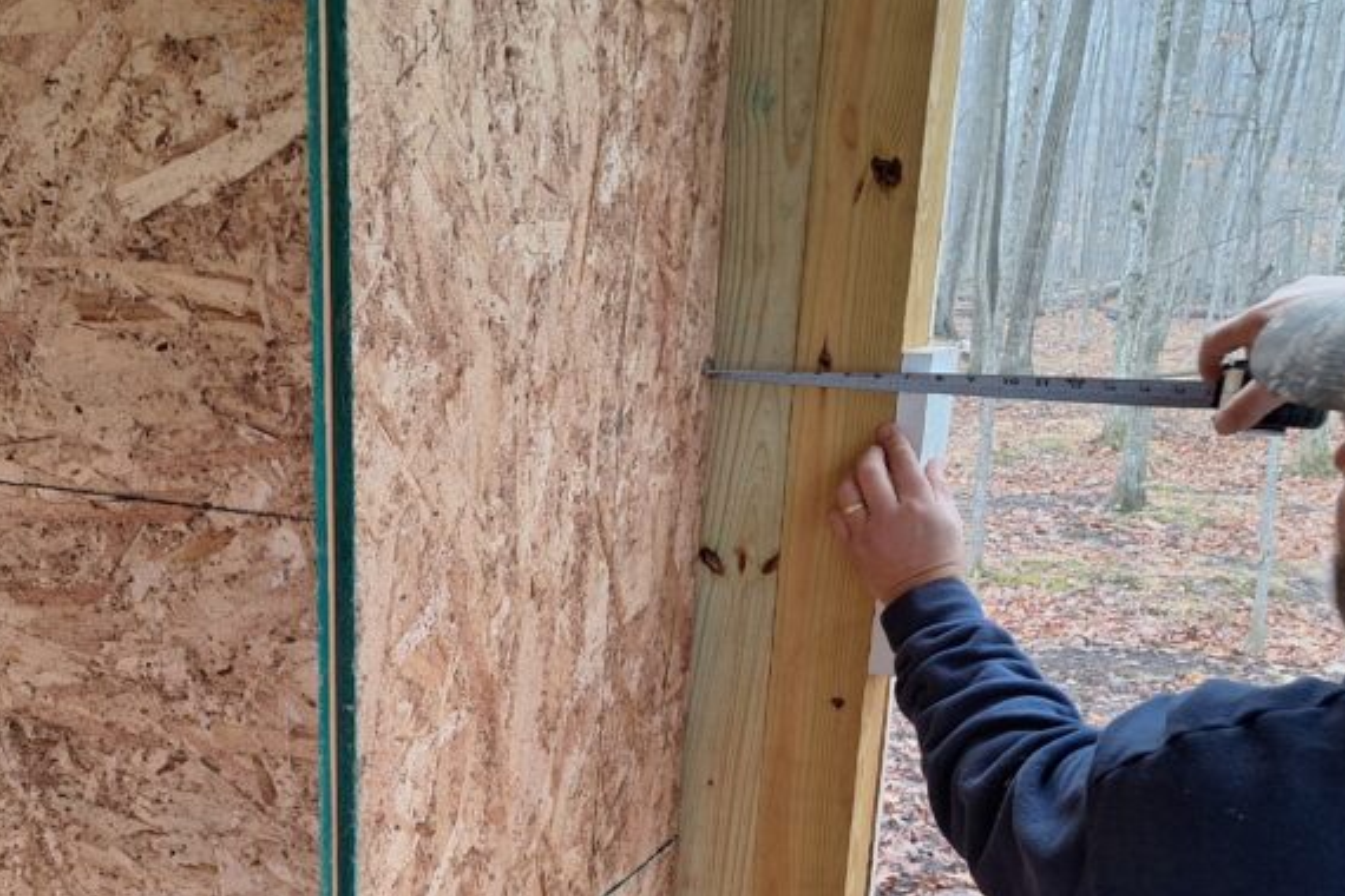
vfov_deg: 30.0
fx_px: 1606
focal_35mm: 43
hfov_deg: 44.7
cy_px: 788
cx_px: 437
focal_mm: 5.54
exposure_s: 1/40
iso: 125
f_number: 1.8
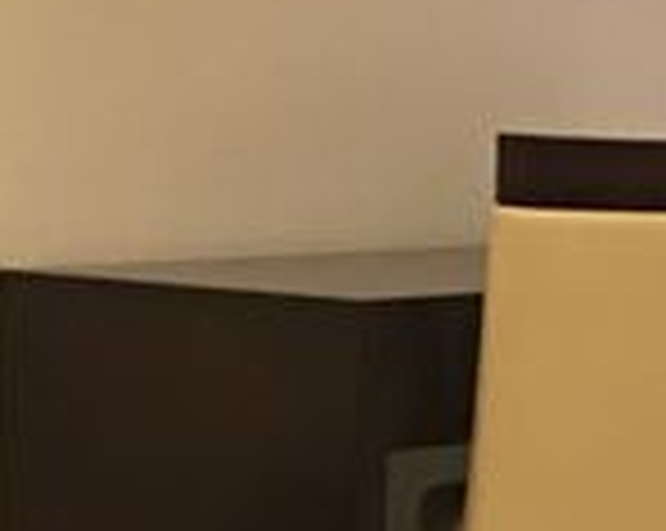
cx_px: 1458
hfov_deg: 8.8
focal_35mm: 204
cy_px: 364
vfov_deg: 7.6
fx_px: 4016
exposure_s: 1/10
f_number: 2.2
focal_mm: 4.15
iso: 80
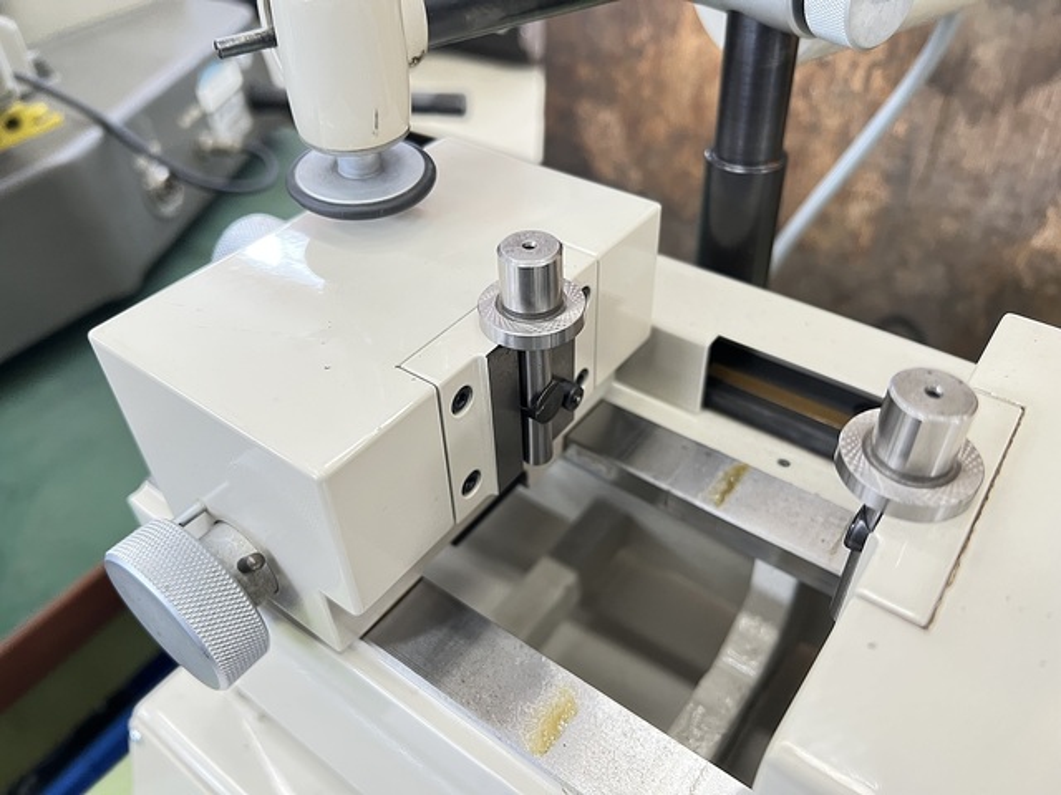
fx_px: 797
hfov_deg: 67.3
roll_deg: +2.3
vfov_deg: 53.1
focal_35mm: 26
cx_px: 530
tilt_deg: -42.1
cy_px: 398
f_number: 1.5
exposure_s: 1/60
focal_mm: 5.7
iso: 200
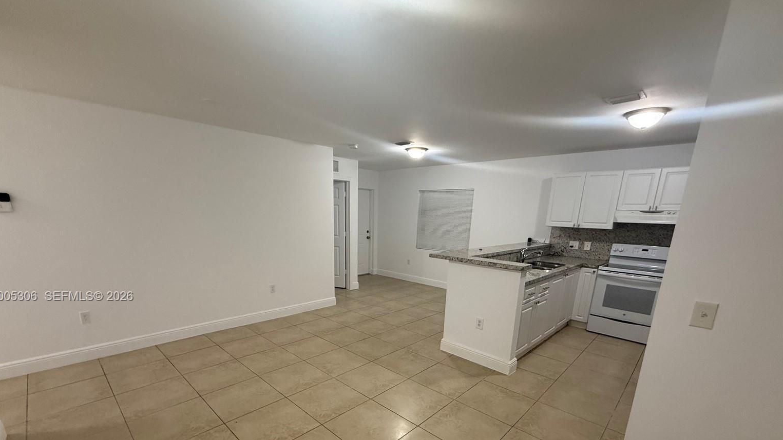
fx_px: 332
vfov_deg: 65.2
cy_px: 297
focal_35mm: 16
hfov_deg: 99.4
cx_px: 384
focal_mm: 2.22
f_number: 2.2
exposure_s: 1/60
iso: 250
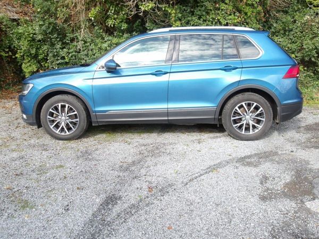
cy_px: 120
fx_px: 313
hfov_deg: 54.0
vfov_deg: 41.8
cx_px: 160
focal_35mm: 34
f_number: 3.3
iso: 100
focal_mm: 6.1
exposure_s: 1/214
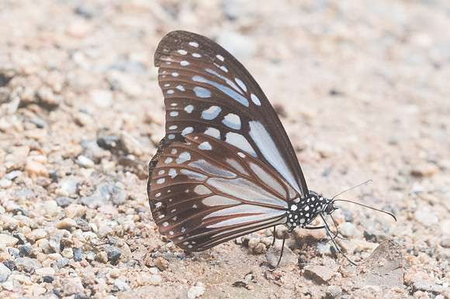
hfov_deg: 4.7
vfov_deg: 3.1
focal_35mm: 442
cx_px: 226
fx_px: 5522
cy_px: 158
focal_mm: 150
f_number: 9
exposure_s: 1/160
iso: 1000
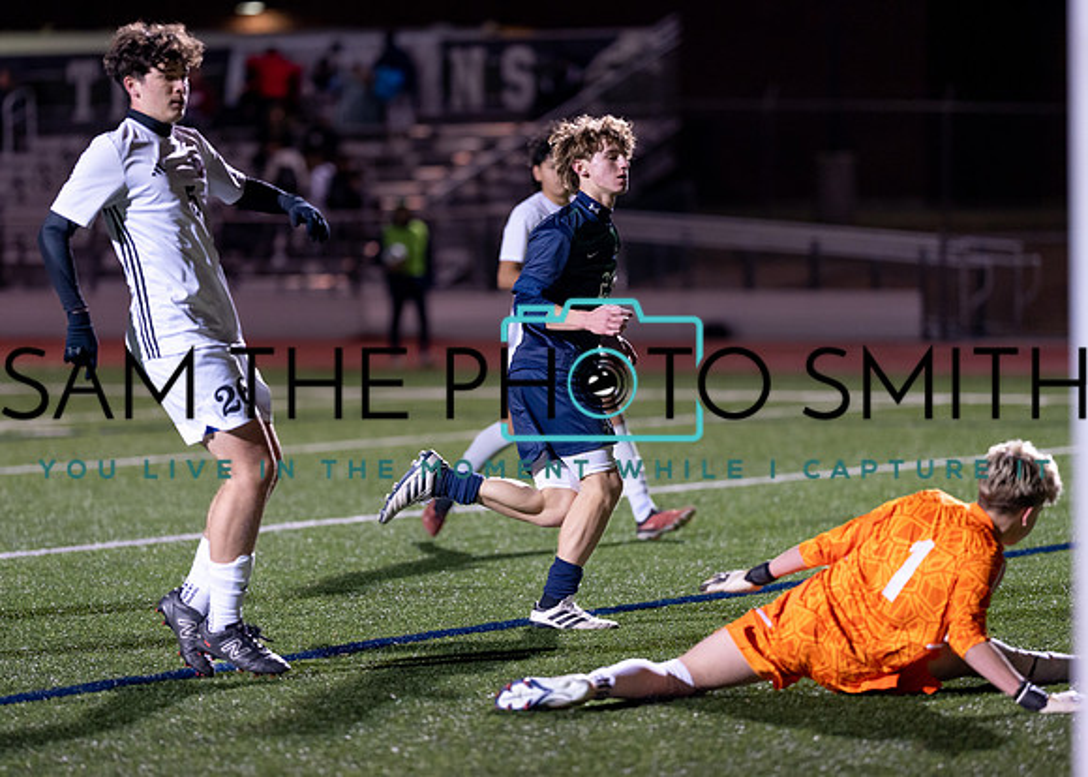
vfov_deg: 9.3
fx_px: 4777
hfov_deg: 13.0
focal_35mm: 155
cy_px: 388
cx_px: 544
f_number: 1.8
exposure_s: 1/1000
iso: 1600
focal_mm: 135
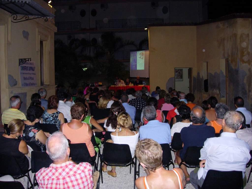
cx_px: 126
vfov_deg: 37.7
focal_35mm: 38
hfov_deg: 49.0
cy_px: 94
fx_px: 277
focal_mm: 7.8
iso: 200
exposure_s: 1/161
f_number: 2.8
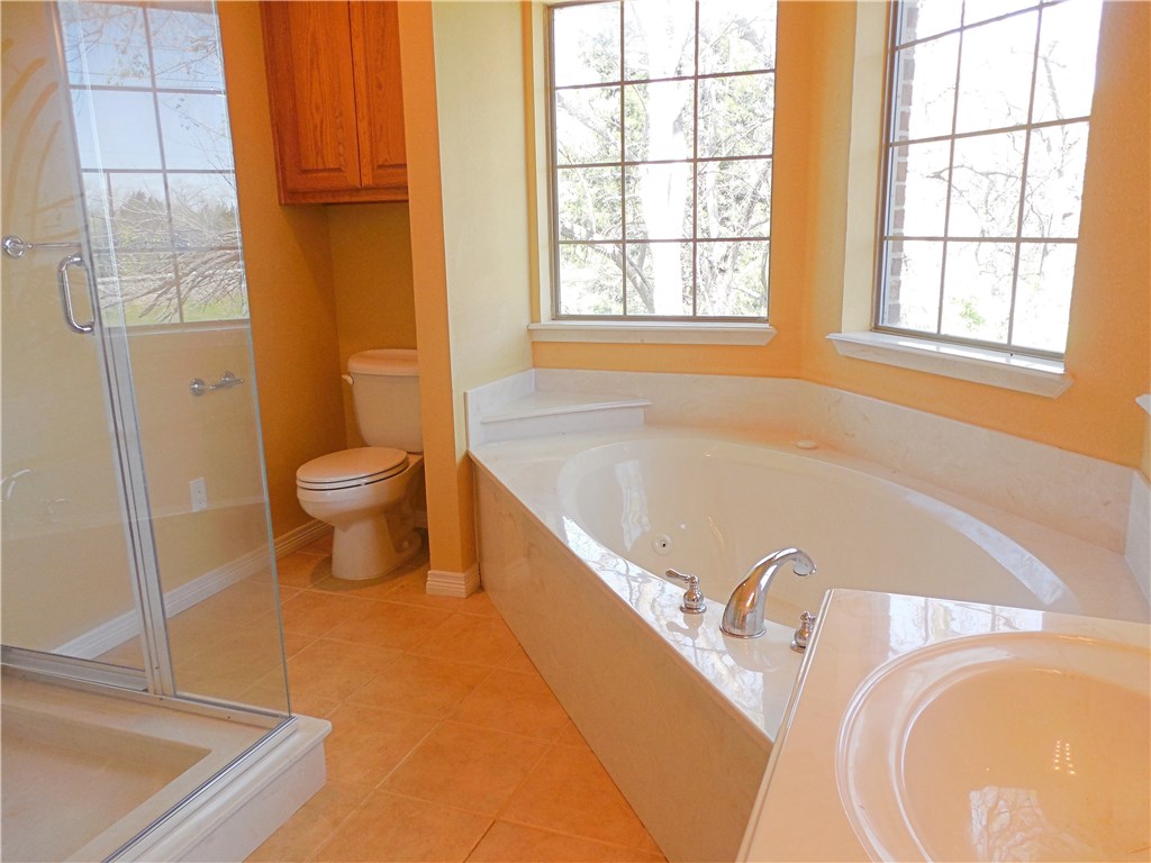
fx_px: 831
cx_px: 576
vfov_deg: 54.9
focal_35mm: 25
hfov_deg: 69.4
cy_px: 432
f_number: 3.3
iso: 125
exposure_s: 1/40
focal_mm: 4.5
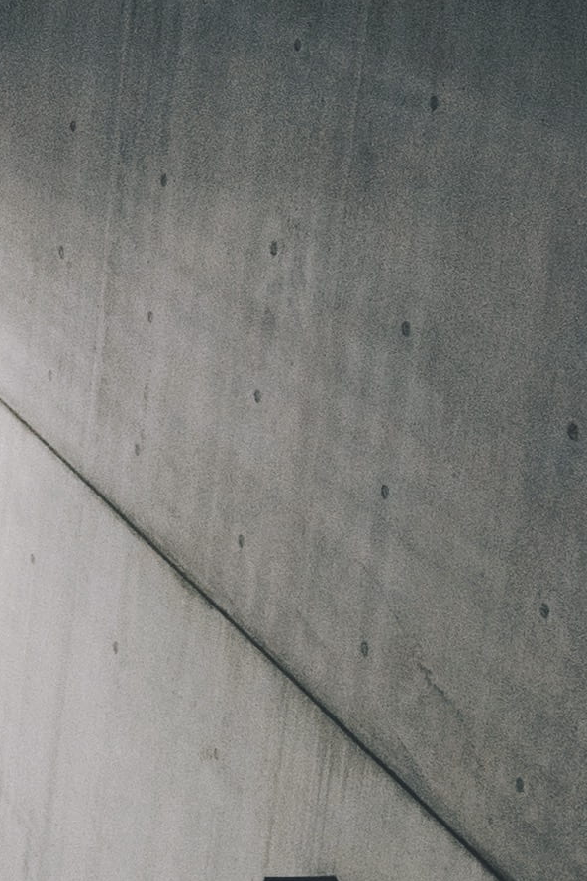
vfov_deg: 18.7
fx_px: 2640
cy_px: 115
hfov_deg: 10.5
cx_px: -910
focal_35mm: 108
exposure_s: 1/60
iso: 640
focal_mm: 16
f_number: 4
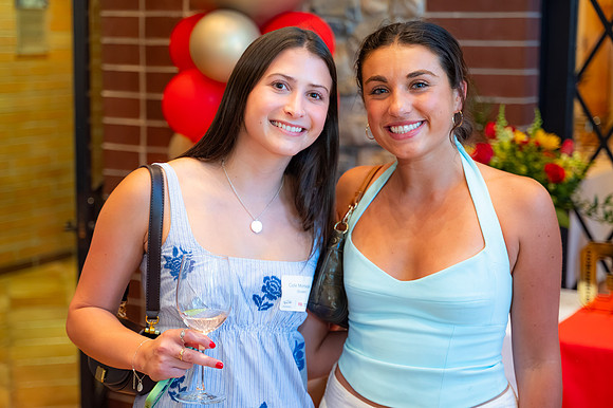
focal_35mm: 62
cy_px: 199
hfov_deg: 32.3
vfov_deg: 21.8
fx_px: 1057
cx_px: 285
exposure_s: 1/200
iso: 2000
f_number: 2.8
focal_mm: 58
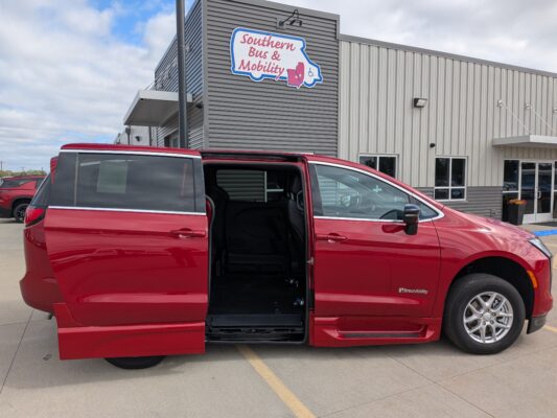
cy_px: 209
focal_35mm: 24
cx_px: 278
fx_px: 386
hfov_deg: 71.6
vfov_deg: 56.8
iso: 30
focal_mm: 4.53
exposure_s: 1/1447
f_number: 1.7
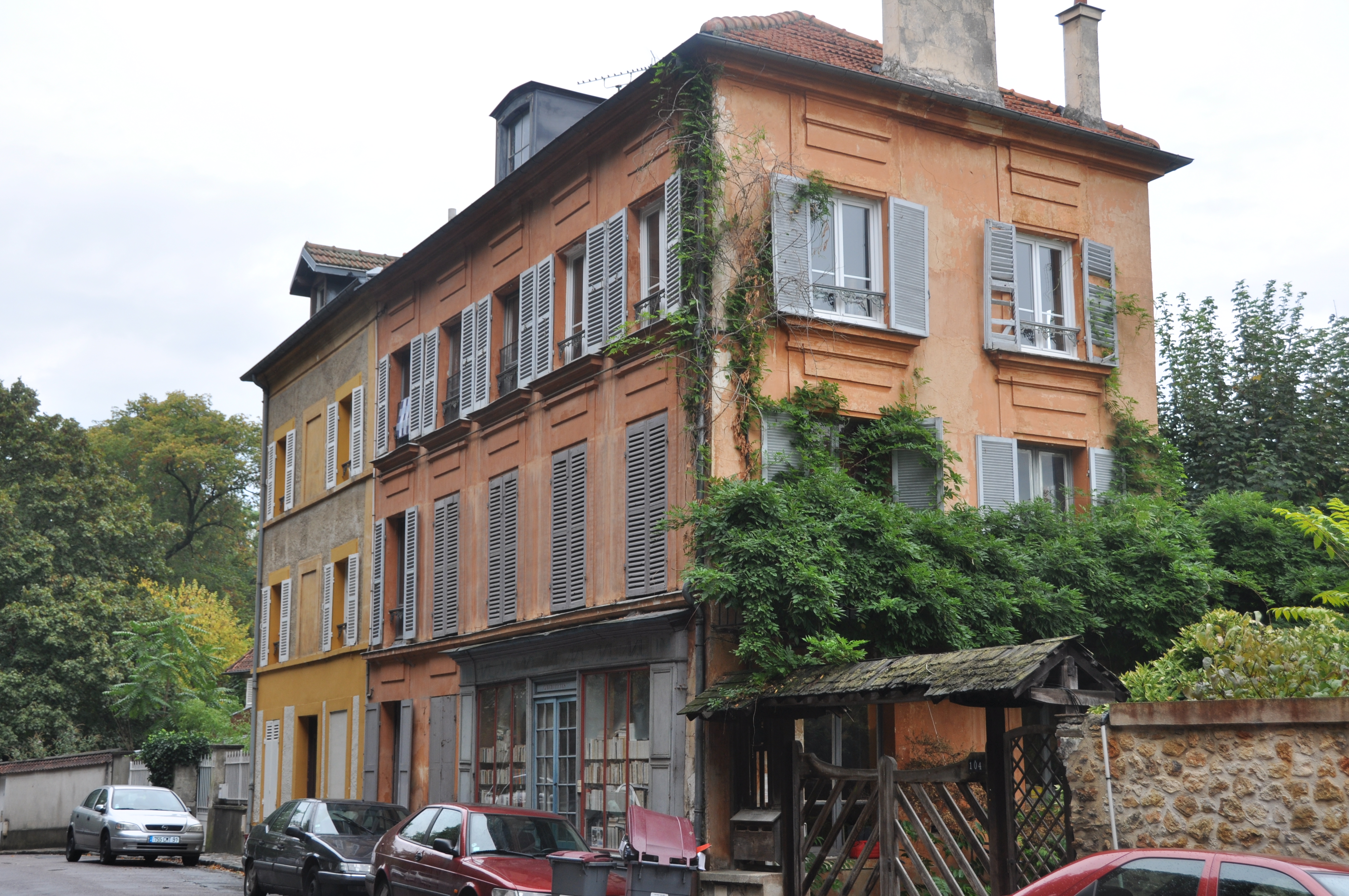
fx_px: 1740
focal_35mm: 46
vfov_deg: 28.9
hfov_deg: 42.4
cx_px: 674
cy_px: 448
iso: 200
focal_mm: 31
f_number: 6.3
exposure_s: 1/200
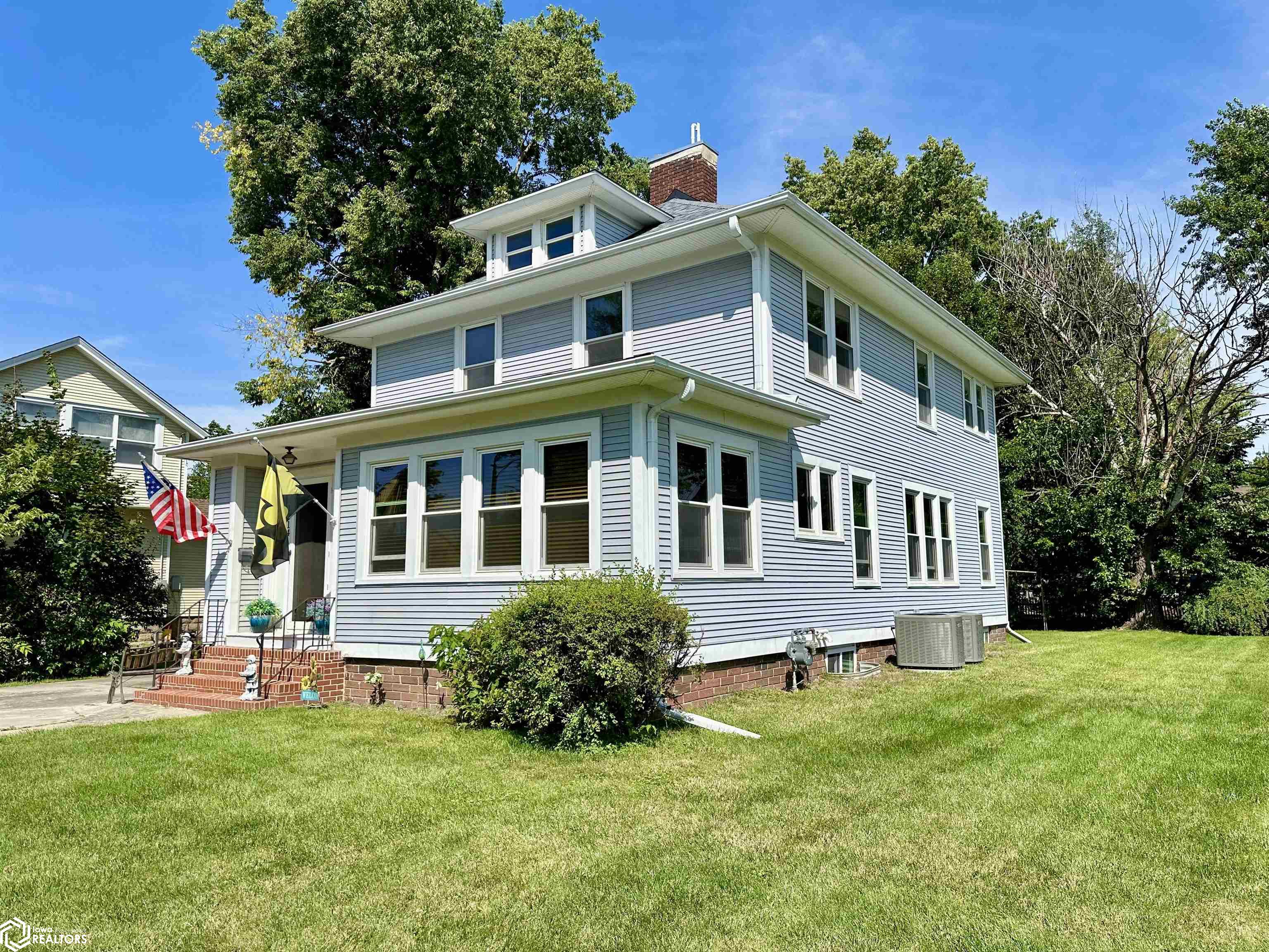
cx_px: 634
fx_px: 880
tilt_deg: +7.4
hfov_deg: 71.6
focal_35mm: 24
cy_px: 476
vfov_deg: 56.8
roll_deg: +0.4
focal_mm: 6.86
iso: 80
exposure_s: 1/5263
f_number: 1.78
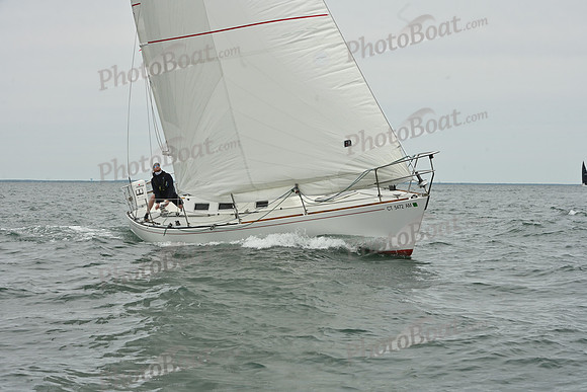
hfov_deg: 25.4
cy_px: 196
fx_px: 1305
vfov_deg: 17.1
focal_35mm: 80
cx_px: 294
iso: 320
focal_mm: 80
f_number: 11
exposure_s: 1/1000
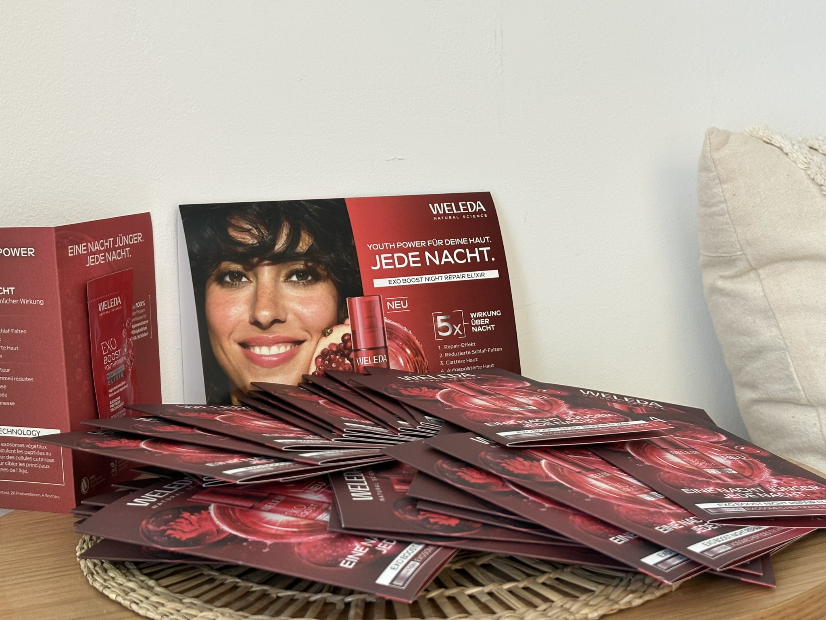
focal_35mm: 52
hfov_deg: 36.8
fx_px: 1241
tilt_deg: -8.2
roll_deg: +2.7
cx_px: 413
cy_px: 310
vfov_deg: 28.0
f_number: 1.6
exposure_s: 1/50
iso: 160
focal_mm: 5.96
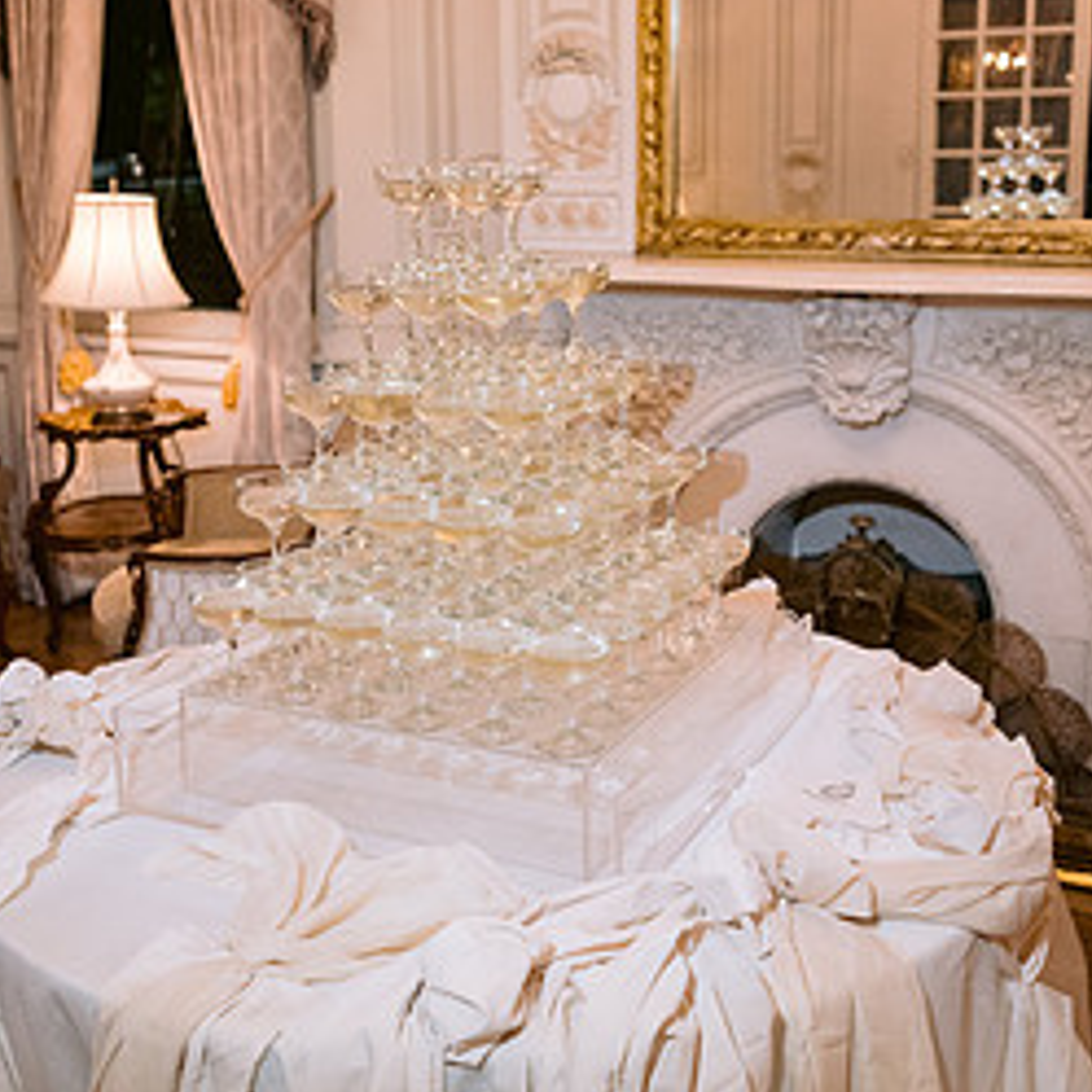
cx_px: 548
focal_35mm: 43
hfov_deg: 39.2
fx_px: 1535
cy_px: 399
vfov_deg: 38.9
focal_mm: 28
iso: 1600
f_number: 3.5
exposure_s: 1/60
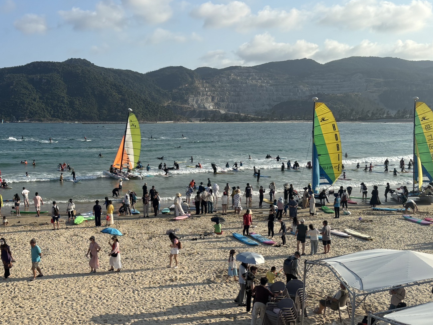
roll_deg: +0.4
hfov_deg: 46.2
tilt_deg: -9.5
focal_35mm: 40
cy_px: 203
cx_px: 149
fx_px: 500
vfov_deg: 35.8
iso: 50
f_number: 1.6
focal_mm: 5.96
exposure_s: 1/3534
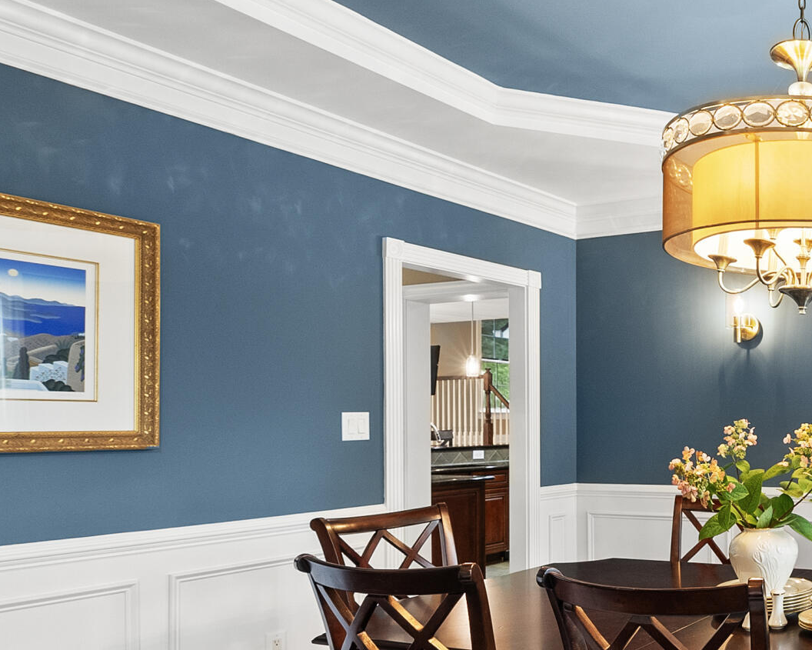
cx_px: 857
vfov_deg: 45.2
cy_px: 430
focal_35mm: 32
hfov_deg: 44.7
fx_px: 769
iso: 800
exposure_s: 1/4
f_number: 7.1
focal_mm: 12
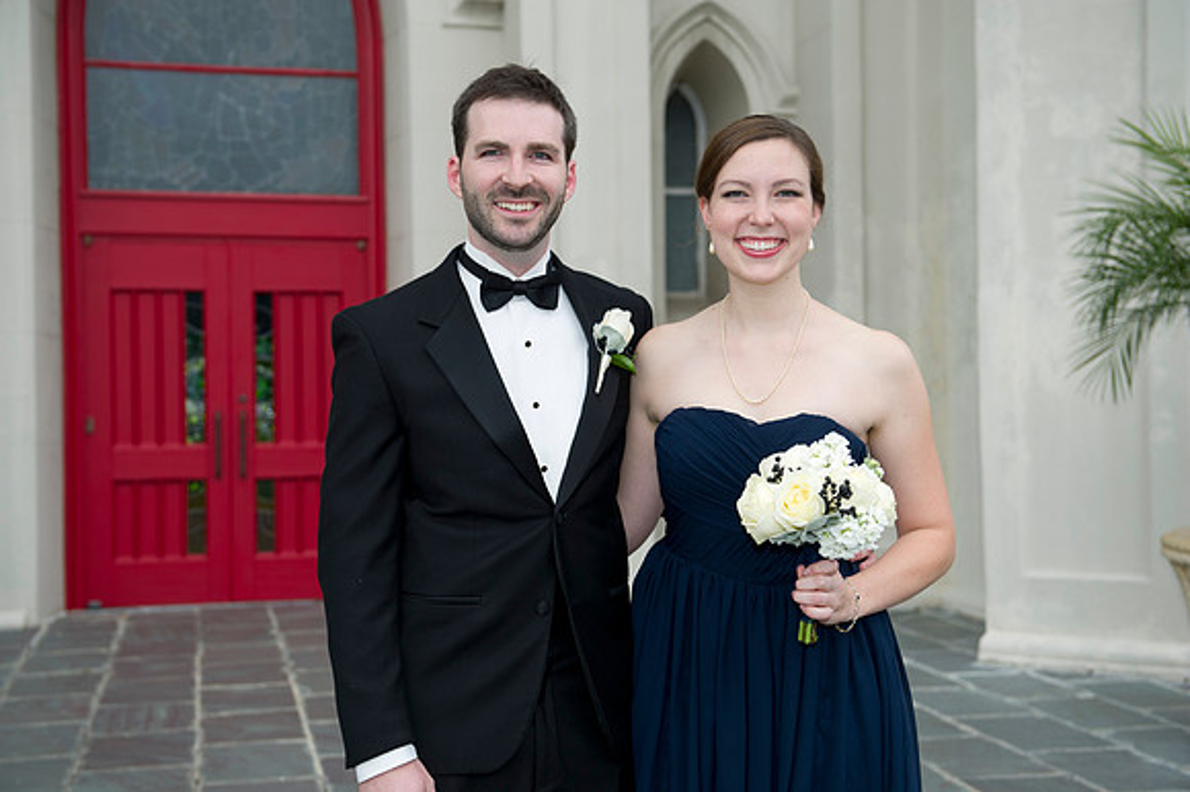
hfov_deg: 39.6
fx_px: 1652
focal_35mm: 50
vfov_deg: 27.0
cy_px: 396
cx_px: 595
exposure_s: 1/125
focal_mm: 50
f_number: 4
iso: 200
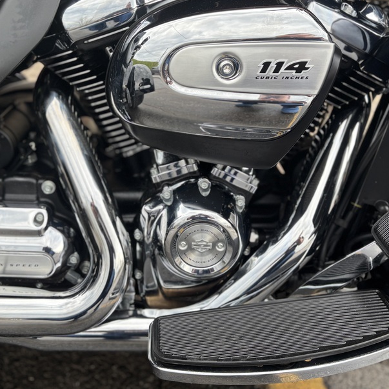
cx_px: 160
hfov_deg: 42.7
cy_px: 142
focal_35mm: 39
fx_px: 496
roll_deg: -1.0
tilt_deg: -20.8
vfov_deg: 42.5
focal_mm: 5.96
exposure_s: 1/131
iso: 40
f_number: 1.6
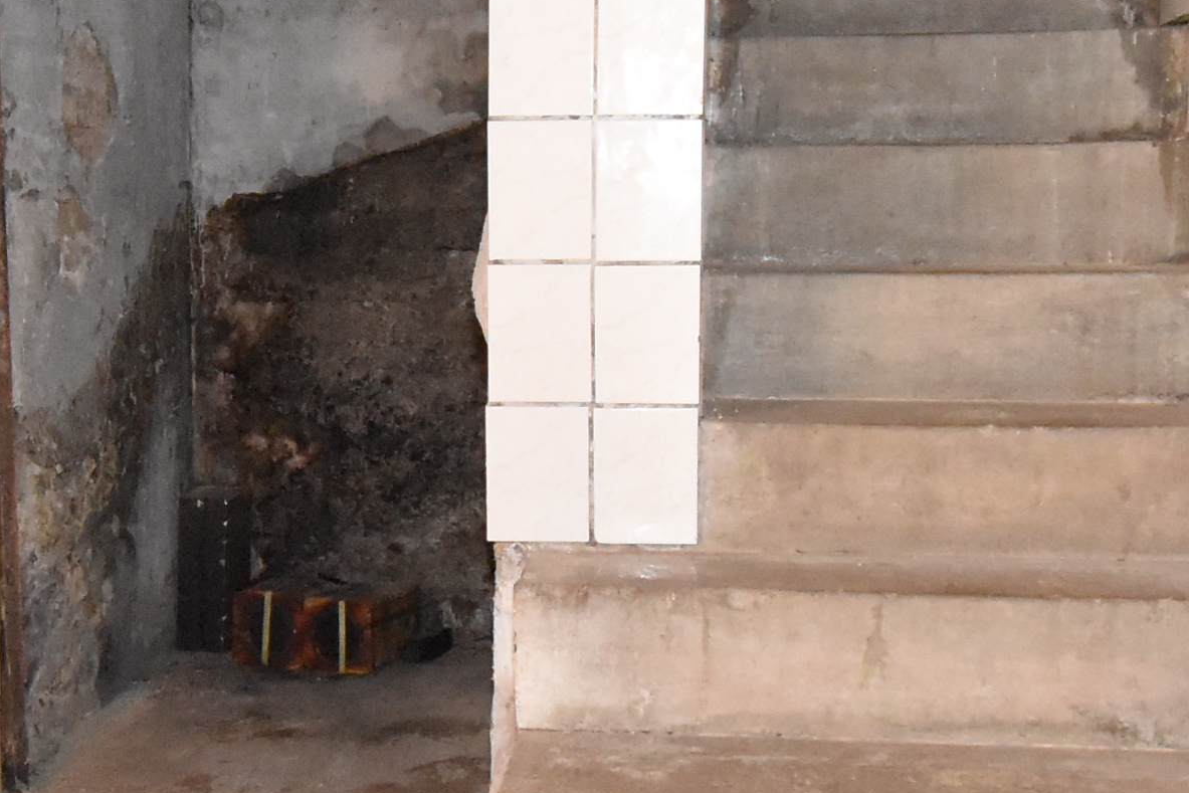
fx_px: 1883
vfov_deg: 23.8
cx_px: 425
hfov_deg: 34.8
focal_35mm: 57
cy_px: 391
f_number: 4.5
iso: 5000
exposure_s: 1/60
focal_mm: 10
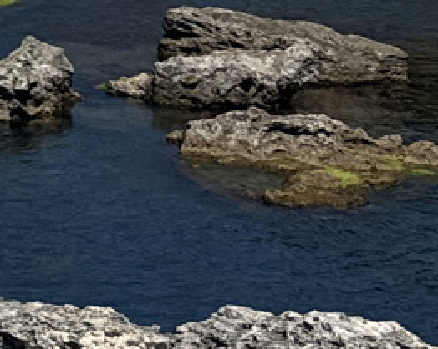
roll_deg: -0.5
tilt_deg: +1.0
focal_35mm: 179
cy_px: -479
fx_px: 2318
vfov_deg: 8.0
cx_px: -1112
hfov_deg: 8.1
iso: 80
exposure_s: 1/9009
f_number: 1.78
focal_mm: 6.76
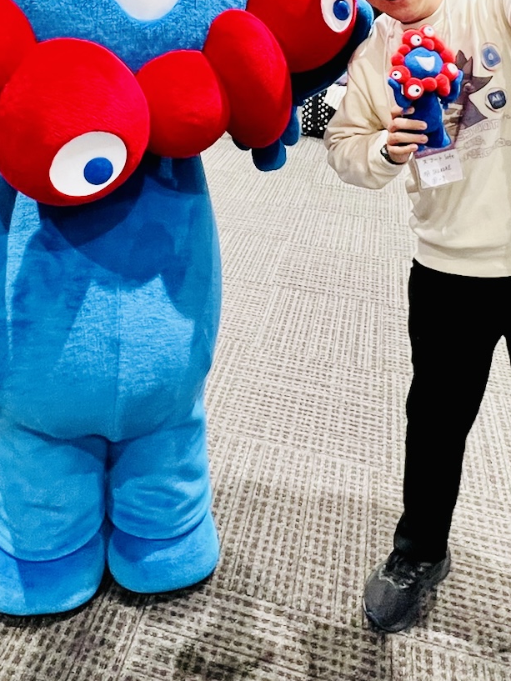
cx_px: 303
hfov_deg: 54.6
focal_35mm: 25
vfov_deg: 60.6
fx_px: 492
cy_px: 90
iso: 160
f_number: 1.8
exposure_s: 1/60
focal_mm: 1.57
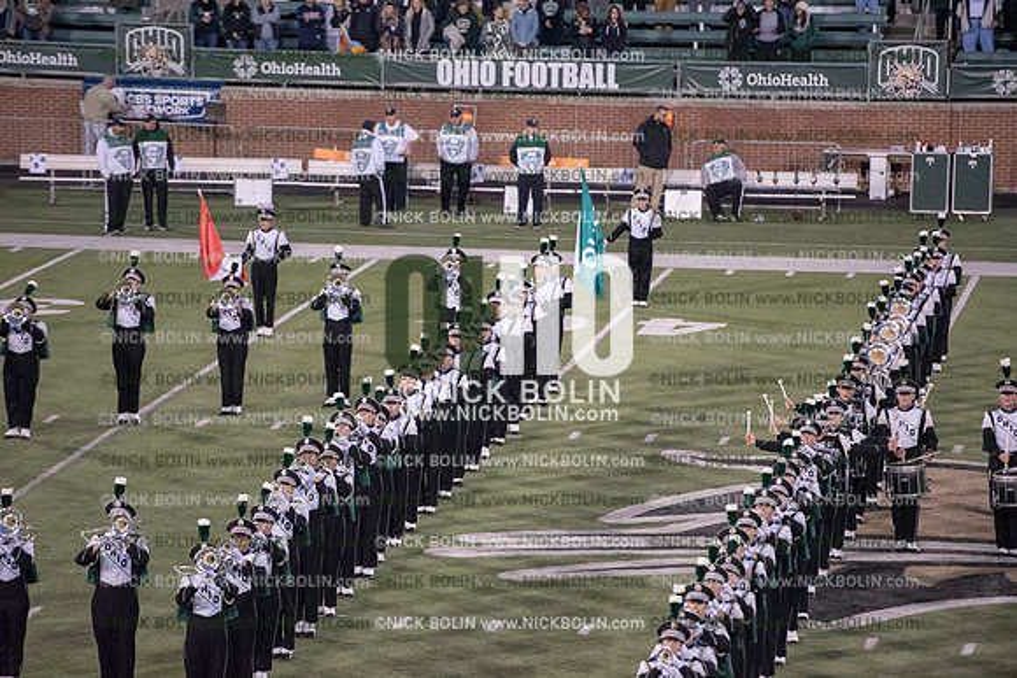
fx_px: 5651
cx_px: 508
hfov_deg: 10.3
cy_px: 339
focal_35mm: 200
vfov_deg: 6.9
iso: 5000
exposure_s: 1/1250
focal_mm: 200
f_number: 3.2
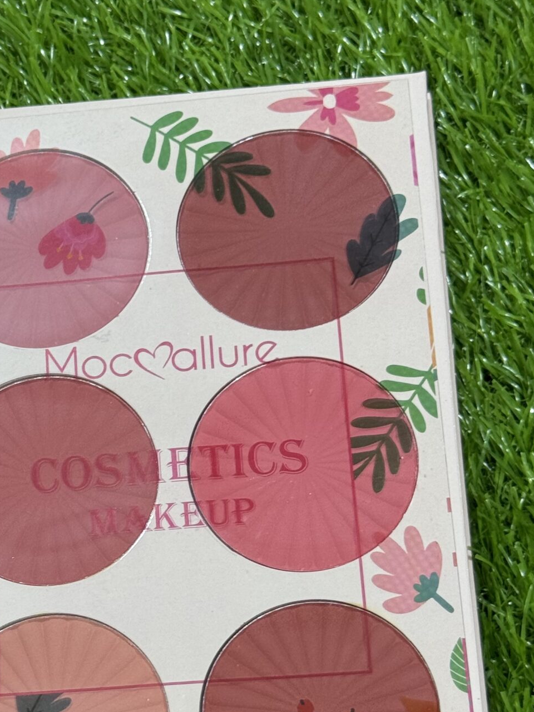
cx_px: 3
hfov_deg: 15.1
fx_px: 1975
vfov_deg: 20.3
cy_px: 533
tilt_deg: -72.5
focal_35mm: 96
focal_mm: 6.76
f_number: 1.78
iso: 50
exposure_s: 1/128
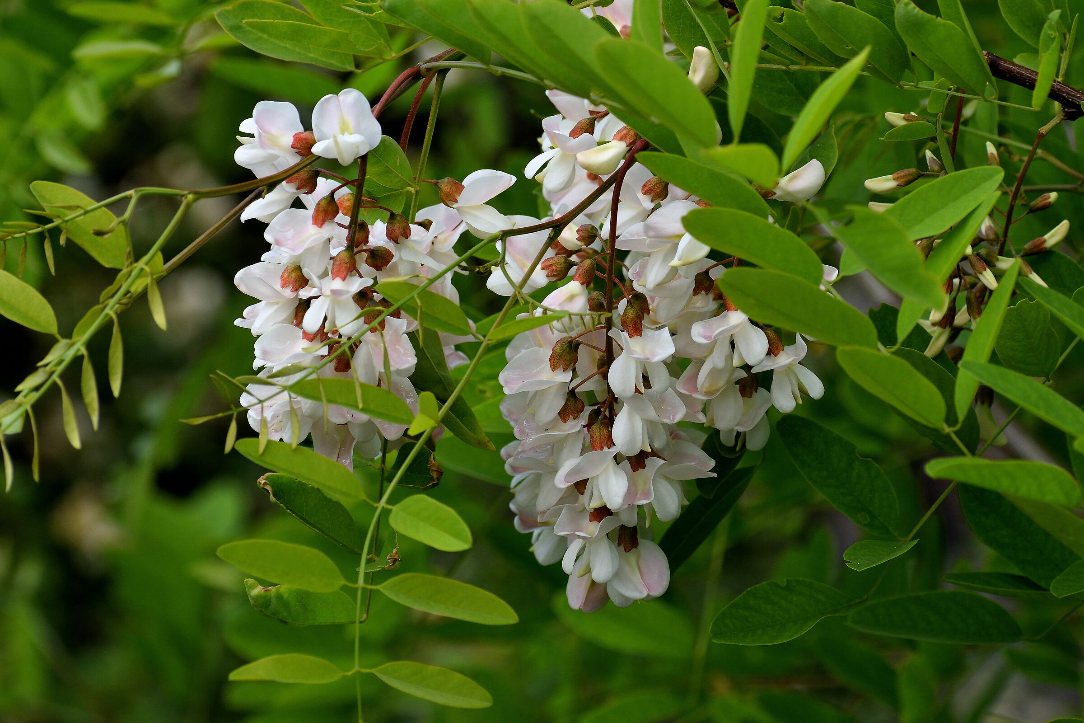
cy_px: 362
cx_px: 542
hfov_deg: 8.1
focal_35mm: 255
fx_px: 7678
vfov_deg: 5.4
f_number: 11
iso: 100
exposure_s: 1/200
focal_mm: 170
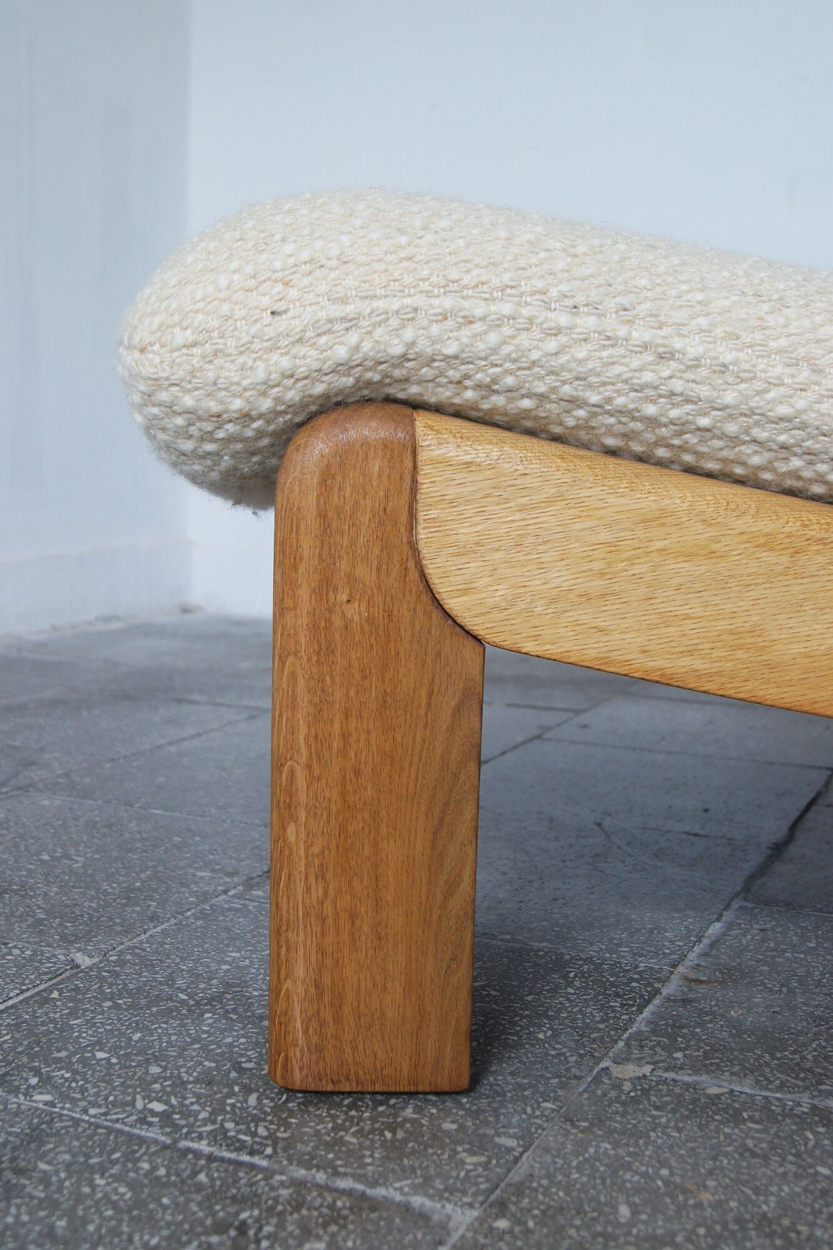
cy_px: 625
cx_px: 416
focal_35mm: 39
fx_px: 1354
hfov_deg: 34.2
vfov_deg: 49.6
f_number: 5.6
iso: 400
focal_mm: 26
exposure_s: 1/40
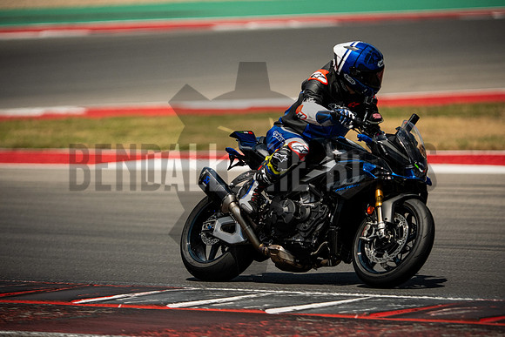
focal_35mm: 300
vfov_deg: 4.6
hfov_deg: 6.9
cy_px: 168
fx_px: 4209
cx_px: 252
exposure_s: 1/2000
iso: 1250
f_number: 2
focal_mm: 200
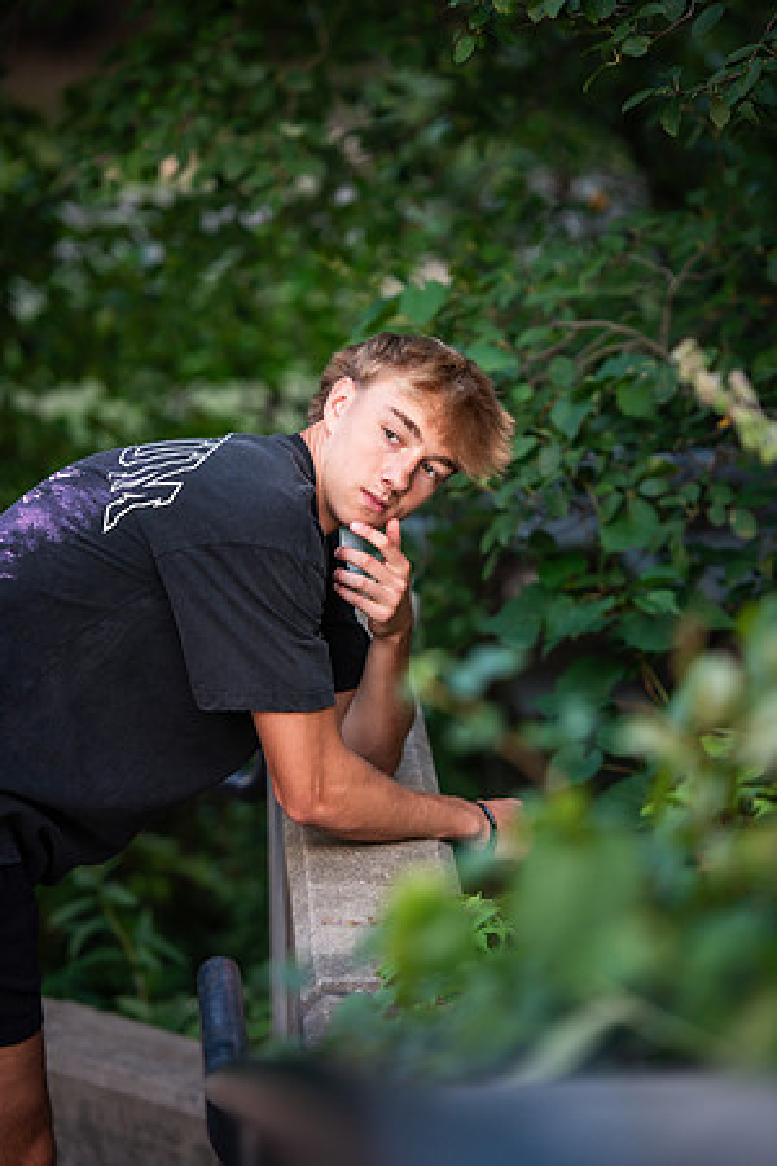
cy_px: 583
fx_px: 4694
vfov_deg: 14.2
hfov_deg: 9.5
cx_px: 388
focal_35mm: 145
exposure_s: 1/160
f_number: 2.8
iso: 800
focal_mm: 145
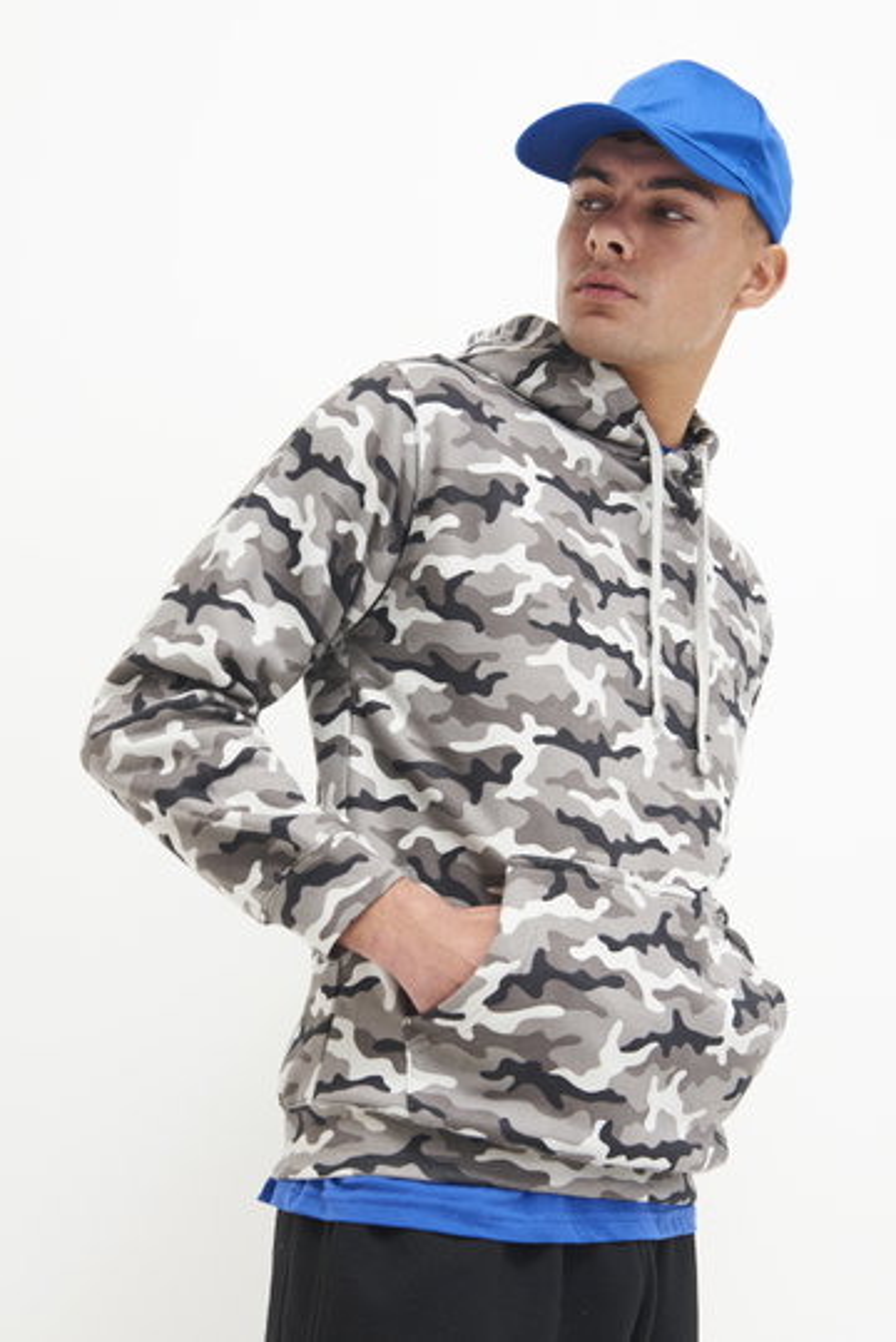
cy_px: 671
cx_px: 448
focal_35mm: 42
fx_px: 1566
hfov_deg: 31.9
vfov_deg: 46.4
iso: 500
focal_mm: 42
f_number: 9
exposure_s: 1/160
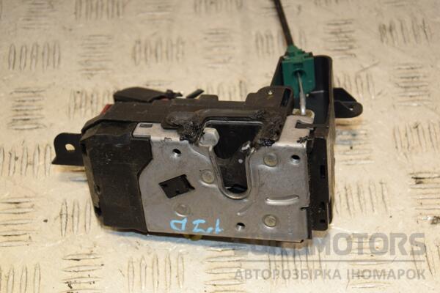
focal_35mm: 78
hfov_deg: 26.0
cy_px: 146
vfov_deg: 17.5
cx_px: 220
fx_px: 953
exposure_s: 1/200
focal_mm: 52
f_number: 5.6
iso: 800
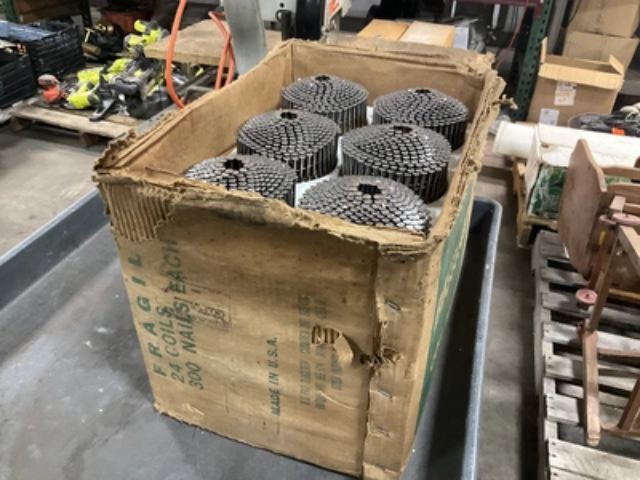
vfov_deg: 48.2
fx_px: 536
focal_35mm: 29
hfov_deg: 61.7
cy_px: 240
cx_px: 320
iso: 320
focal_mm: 3
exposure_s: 1/40
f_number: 1.8
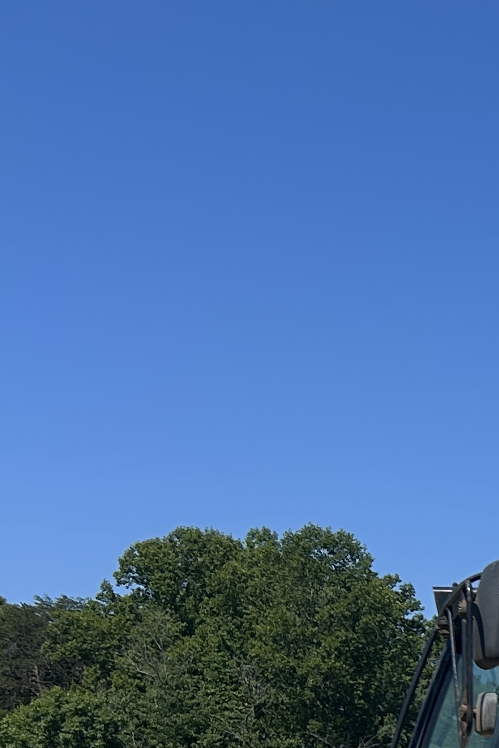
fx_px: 1976
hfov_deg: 12.1
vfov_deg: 19.7
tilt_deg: +0.2
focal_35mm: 95
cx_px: 1122
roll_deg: -2.1
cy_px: 974
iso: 50
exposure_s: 1/4274
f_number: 1.5
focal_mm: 5.7
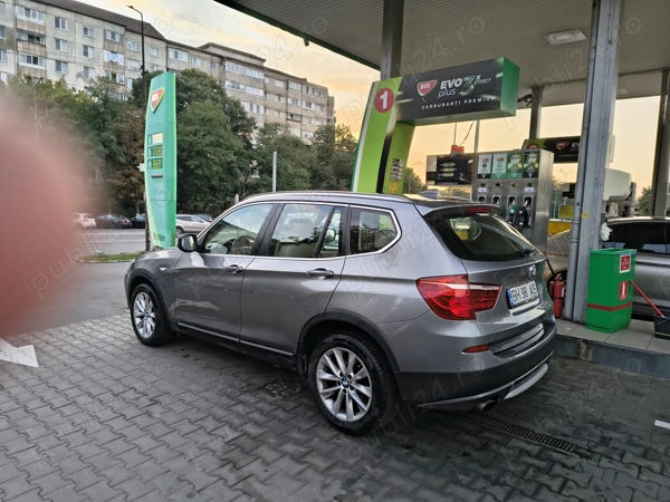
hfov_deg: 73.9
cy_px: 251
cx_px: 335
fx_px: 445
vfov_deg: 58.9
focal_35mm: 23
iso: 100
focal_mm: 5.56
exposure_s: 1/106
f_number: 1.8
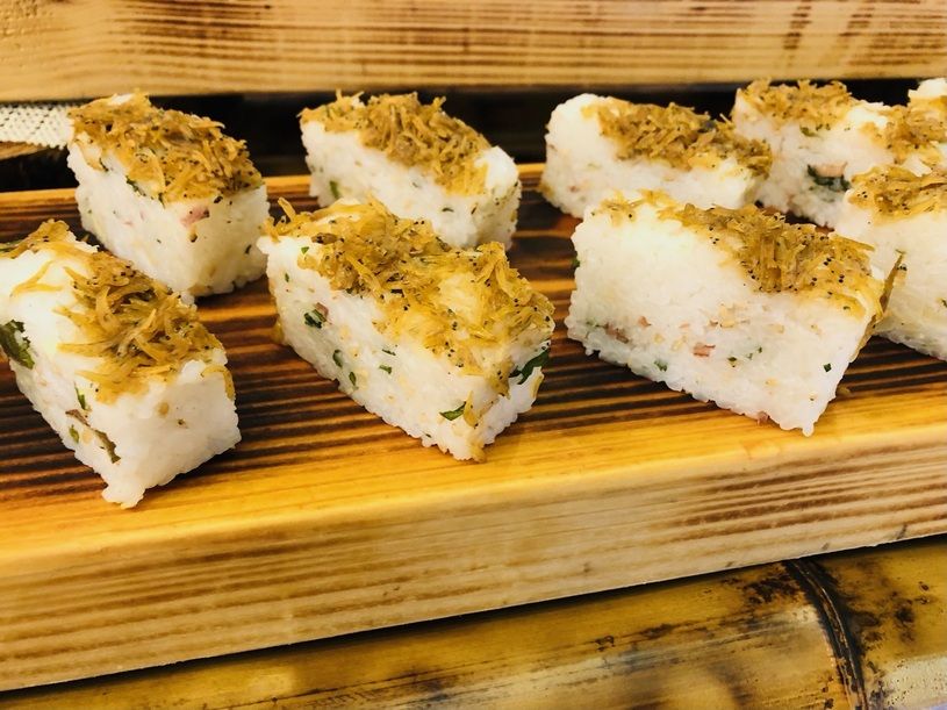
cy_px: 355
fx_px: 766
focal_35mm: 28
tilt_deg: -39.0
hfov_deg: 63.5
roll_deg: -2.6
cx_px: 474
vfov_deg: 49.7
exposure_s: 1/15
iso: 64
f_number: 1.8
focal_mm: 3.99
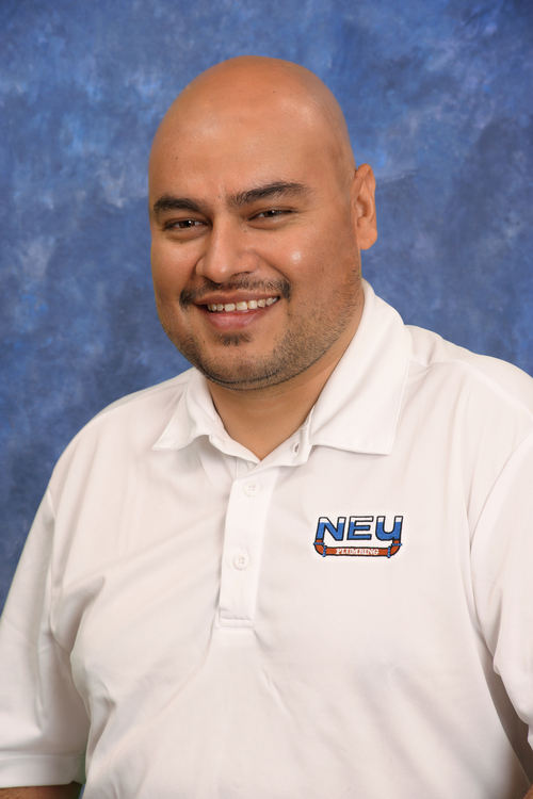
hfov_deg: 8.6
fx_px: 3553
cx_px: 266
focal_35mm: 160
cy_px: 400
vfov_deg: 12.8
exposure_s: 1/60
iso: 125
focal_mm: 160
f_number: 9
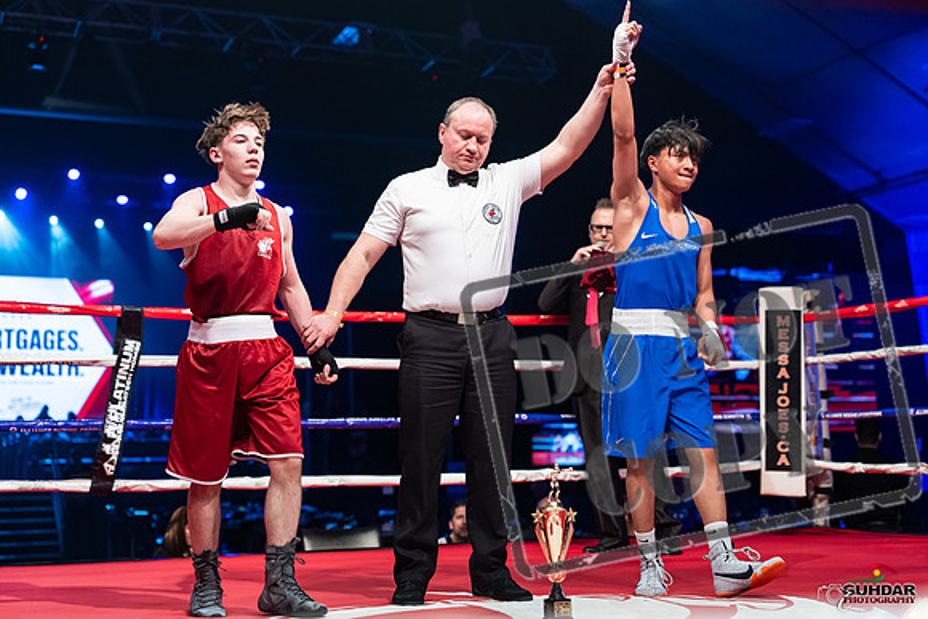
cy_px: 310
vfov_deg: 27.0
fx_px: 1289
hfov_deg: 39.6
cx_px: 464
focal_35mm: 50
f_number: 2.5
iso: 3200
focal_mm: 50
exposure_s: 1/1000
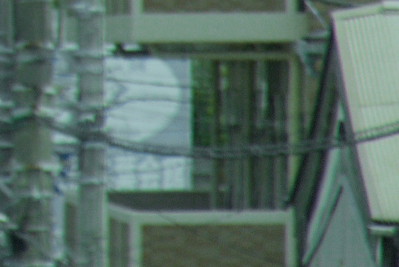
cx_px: -978
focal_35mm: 1400
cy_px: -494
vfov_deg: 1.0
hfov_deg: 1.5
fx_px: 15528
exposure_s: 1/250
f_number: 4.5
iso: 100
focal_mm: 71.86
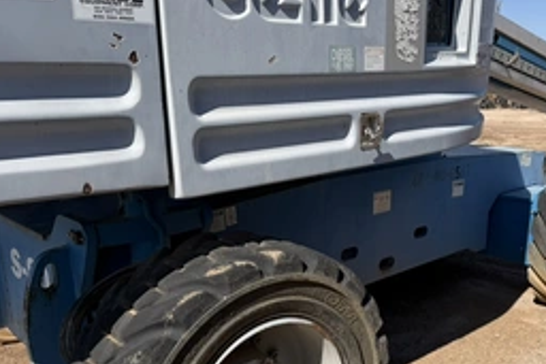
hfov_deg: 49.1
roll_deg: +0.8
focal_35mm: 39
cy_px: 245
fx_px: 592
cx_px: 341
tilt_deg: -13.2
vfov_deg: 33.9
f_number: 1.78
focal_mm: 6.76
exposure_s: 1/5319
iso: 80
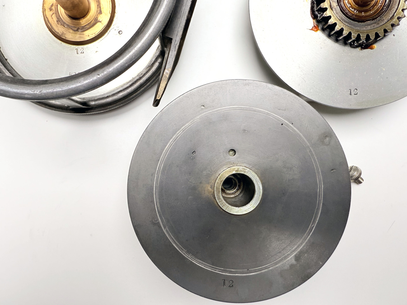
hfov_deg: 71.6
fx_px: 282
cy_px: 152
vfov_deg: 56.8
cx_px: 204
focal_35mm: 24
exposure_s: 1/241
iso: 64
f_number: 1.78
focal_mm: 6.76
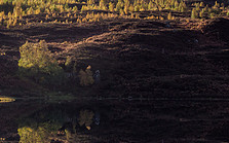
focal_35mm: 151
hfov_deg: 13.9
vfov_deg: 8.7
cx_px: 102
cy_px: 74
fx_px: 942
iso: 200
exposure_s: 1/100
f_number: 7.1
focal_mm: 26
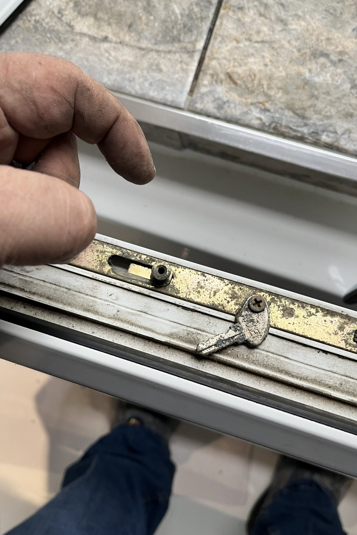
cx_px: 167
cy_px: 286
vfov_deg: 63.6
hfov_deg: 44.9
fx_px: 431
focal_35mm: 29
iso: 125
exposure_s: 1/62
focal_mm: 5.1
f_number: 1.6
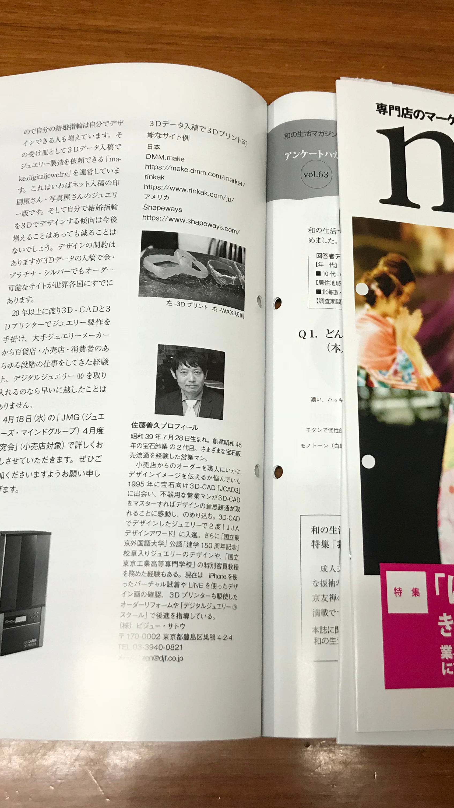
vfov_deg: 49.4
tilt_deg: -73.8
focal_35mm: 41
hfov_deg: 28.9
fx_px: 878
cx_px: 292
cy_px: 407
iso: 25
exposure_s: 1/33
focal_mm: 3.99
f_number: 1.8
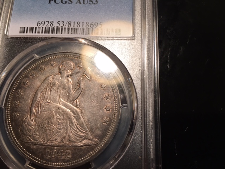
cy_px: 84
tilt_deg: -75.2
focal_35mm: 29
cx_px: 112
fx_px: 188
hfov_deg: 61.7
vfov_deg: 48.2
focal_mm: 4.15
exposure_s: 1/30
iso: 32
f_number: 2.2
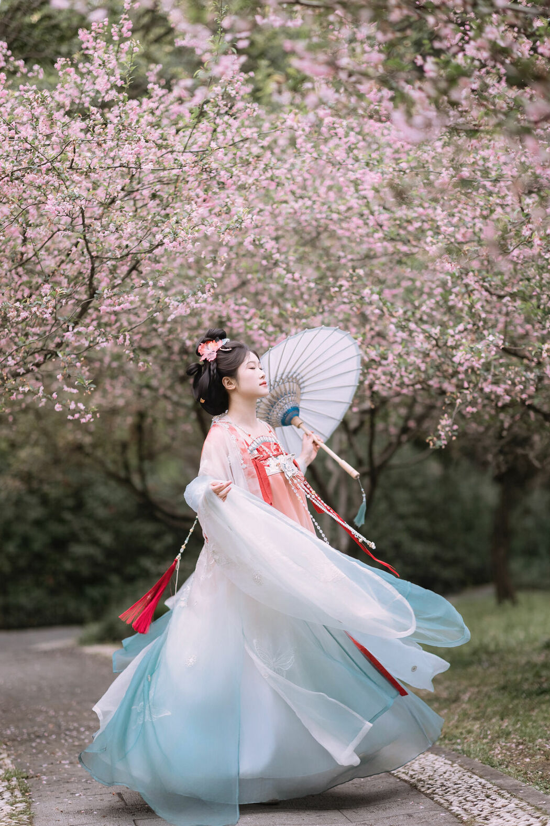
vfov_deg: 23.9
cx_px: 275
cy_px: 413
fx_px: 1948
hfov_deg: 16.1
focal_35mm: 85
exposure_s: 1/500
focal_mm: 85
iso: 100
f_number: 1.6
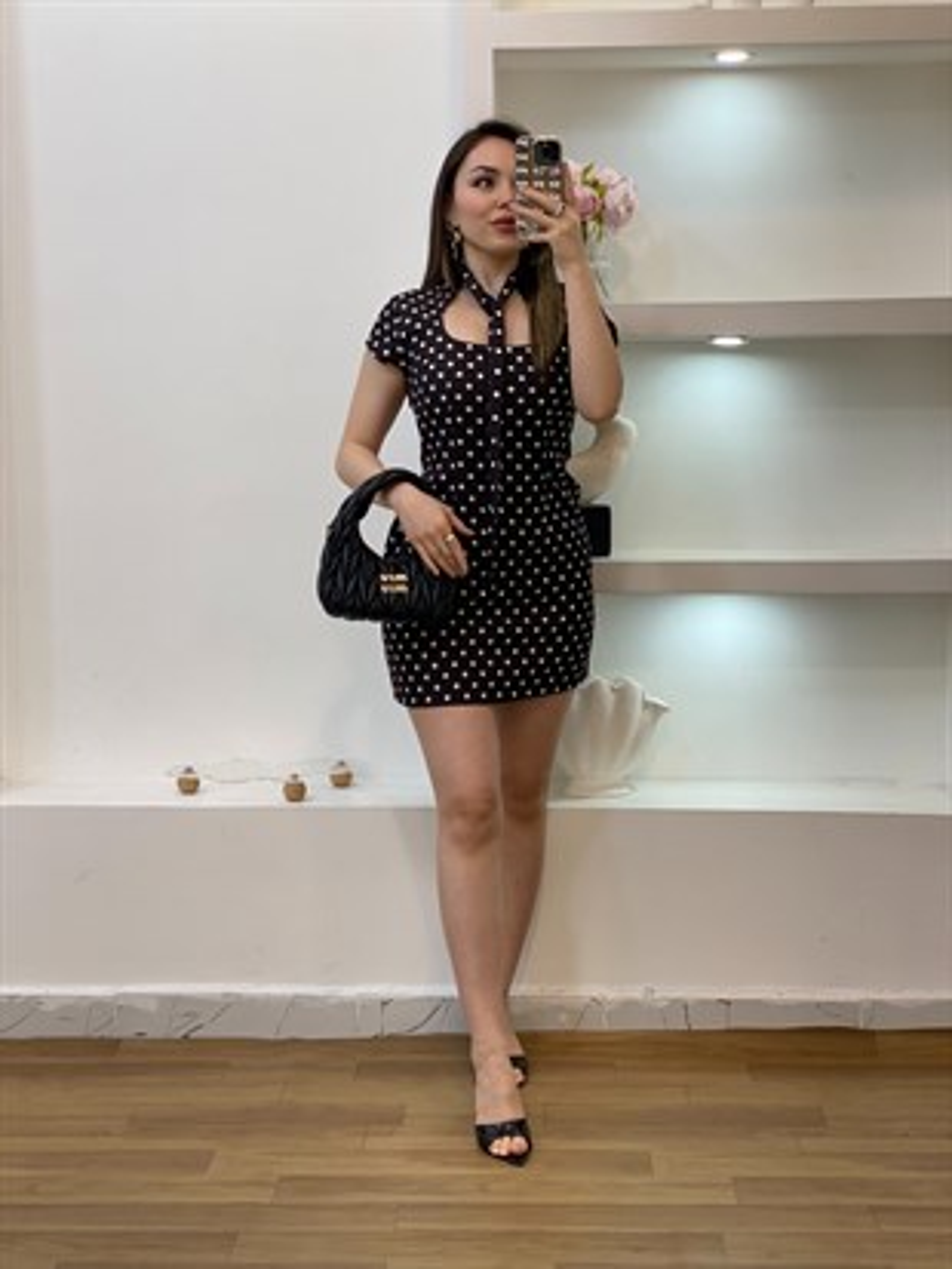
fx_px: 1906
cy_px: 634
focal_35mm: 52
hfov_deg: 28.0
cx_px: 476
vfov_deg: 36.8
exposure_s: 1/100
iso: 80
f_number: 2
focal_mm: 6
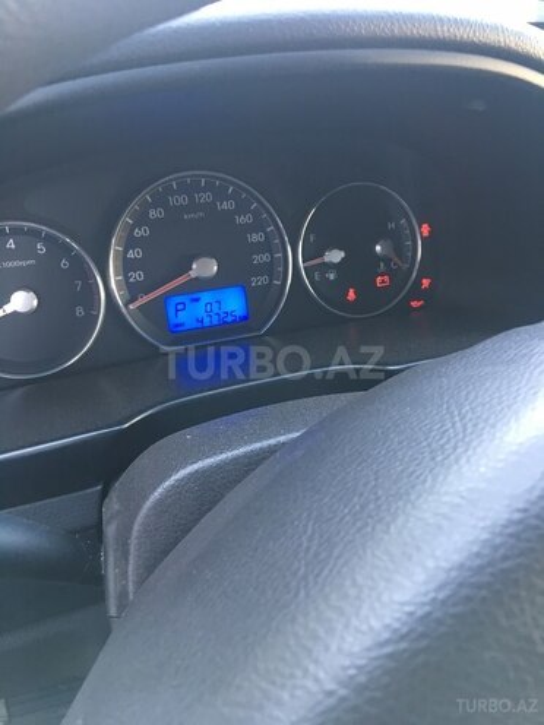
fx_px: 608
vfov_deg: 61.7
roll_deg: +0.7
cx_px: 272
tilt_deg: -34.8
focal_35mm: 29
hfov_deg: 48.2
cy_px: 362
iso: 80
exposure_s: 1/33
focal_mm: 4.15
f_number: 2.2
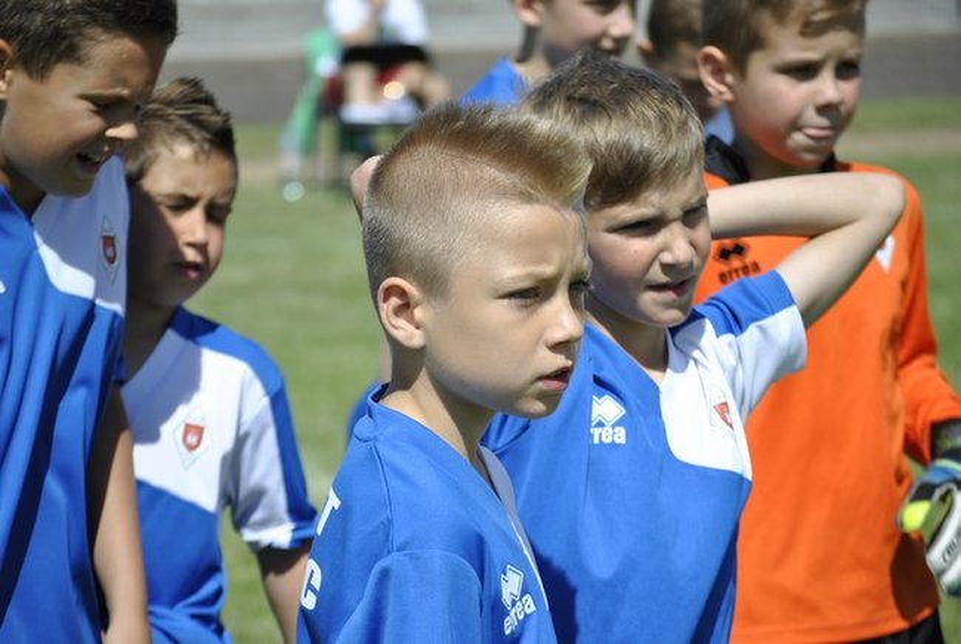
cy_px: 322
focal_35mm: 128
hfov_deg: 16.0
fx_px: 3410
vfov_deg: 10.8
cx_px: 480
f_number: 4.2
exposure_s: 1/1000
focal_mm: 85
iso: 125
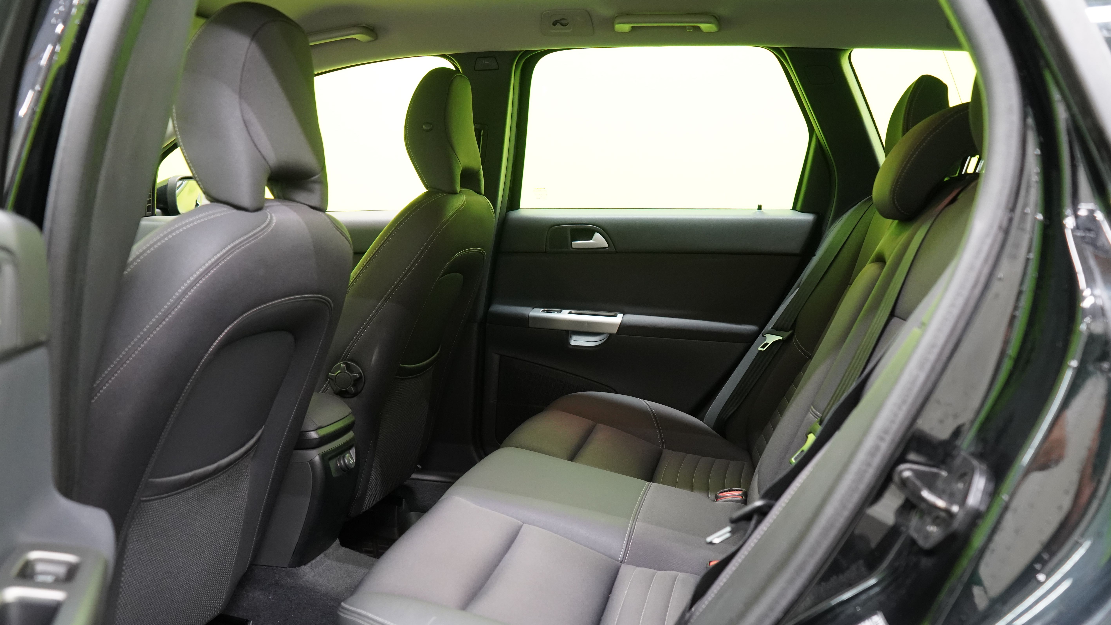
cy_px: 384
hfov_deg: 62.6
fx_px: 913
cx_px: 537
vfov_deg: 37.6
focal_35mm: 31
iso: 3200
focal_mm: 28
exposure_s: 1/25
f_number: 5
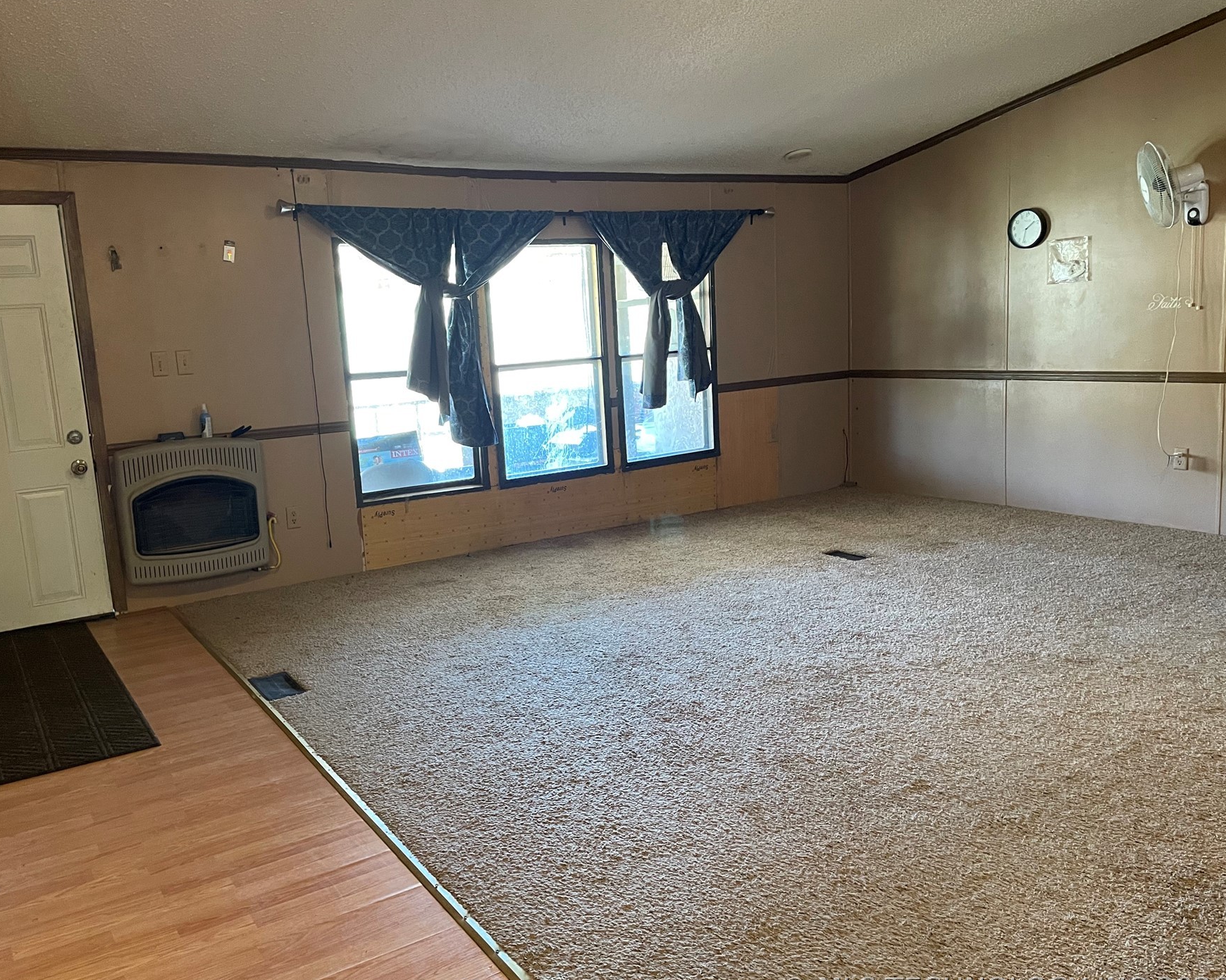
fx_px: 1016
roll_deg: +4.6
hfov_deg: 62.1
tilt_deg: -9.6
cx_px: 560
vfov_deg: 51.5
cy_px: 505
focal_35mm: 28
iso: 400
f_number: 1.6
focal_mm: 4.2
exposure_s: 1/60
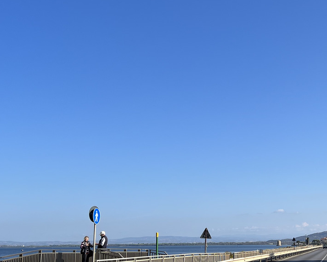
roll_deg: +0.3
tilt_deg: +7.8
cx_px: 261
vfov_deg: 26.6
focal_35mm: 57
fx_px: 552
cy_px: 163
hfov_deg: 32.1
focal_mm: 5.7
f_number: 1.5
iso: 50
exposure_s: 1/4630
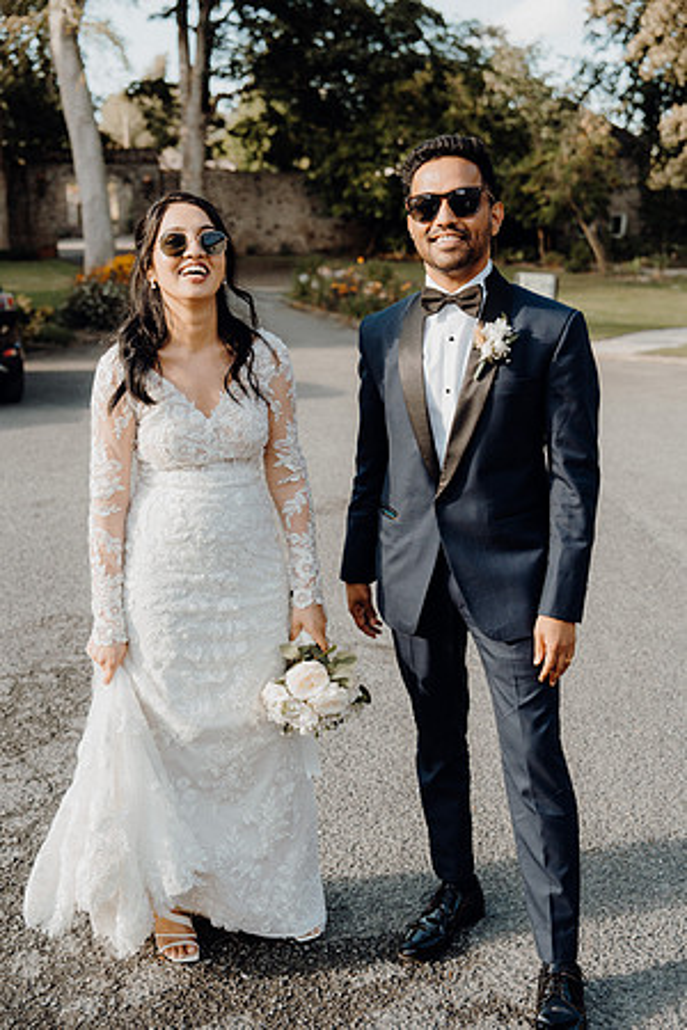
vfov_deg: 46.4
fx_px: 1202
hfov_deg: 31.9
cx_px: 344
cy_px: 515
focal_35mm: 42
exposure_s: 1/400
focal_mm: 42
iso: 125
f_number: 3.5
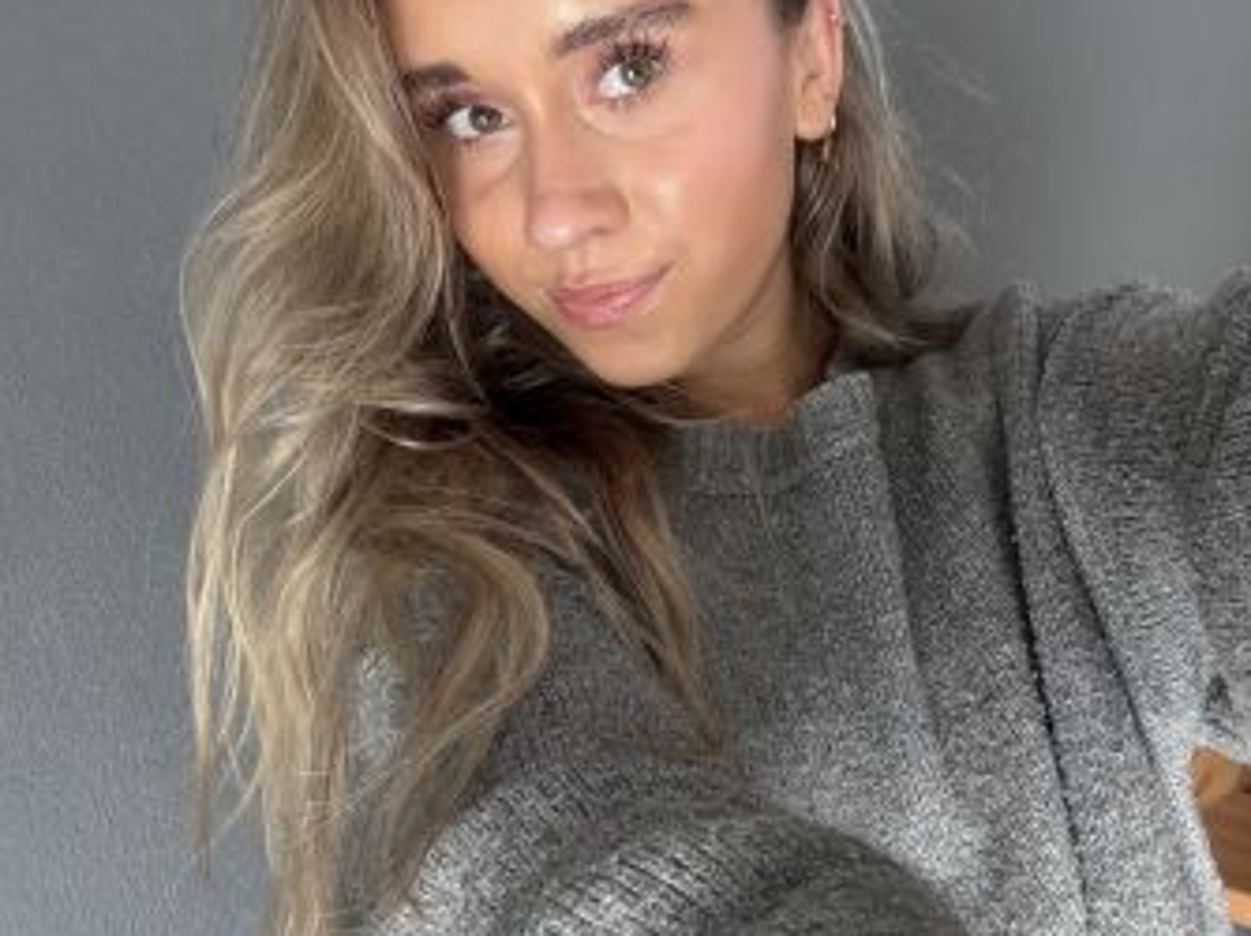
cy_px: 556
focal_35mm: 31
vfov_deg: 45.2
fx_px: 1120
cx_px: 693
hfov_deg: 58.3
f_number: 1.9
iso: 125
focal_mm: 2.69
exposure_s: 1/60
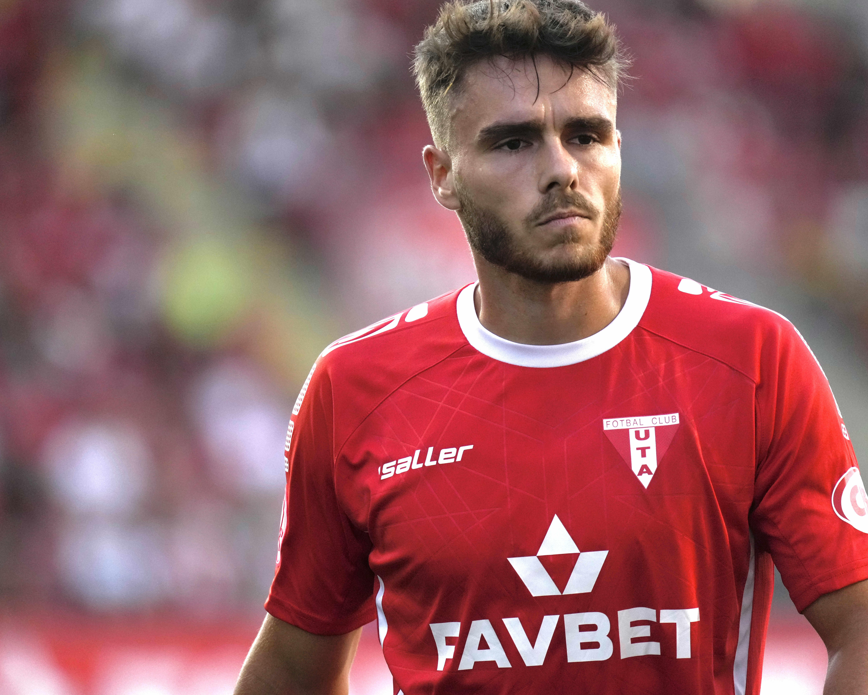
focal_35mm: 722
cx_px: 438
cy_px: 339
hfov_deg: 2.7
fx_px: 18548
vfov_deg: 2.1
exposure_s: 1/2500
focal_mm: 594
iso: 4000
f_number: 6.3
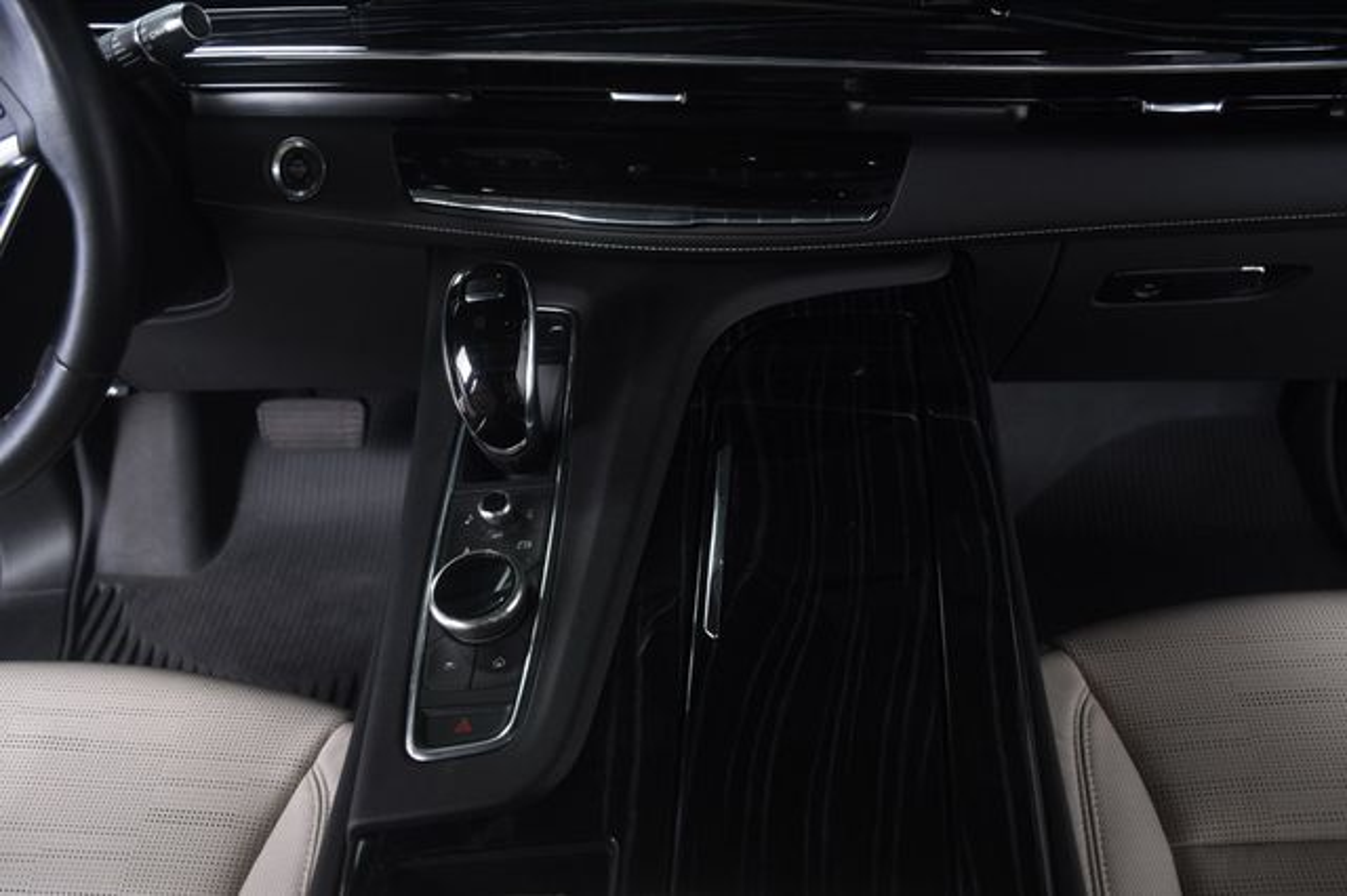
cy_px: 448
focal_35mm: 33
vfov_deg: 39.9
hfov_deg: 57.2
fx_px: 1234
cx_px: 674
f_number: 3.5
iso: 100
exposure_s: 1/160
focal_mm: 22
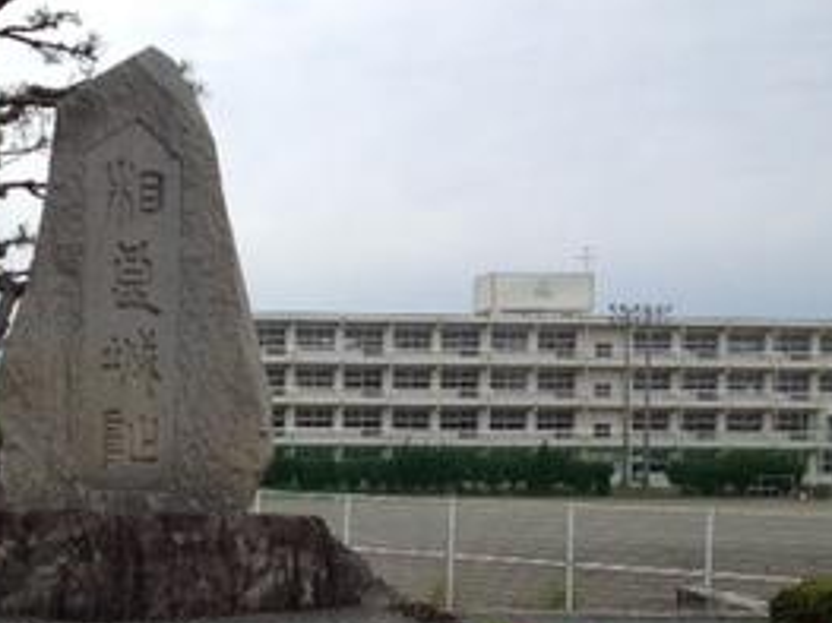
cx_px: 158
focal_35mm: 64
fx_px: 1538
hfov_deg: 29.5
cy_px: 478
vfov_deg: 22.7
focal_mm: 4.28
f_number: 2.4
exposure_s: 1/143
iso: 50
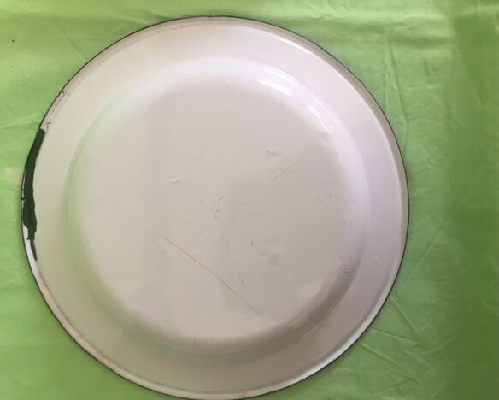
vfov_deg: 47.2
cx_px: 267
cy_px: 203
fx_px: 458
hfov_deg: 57.1
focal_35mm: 31
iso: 32
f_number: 2.2
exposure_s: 1/33
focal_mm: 4.15
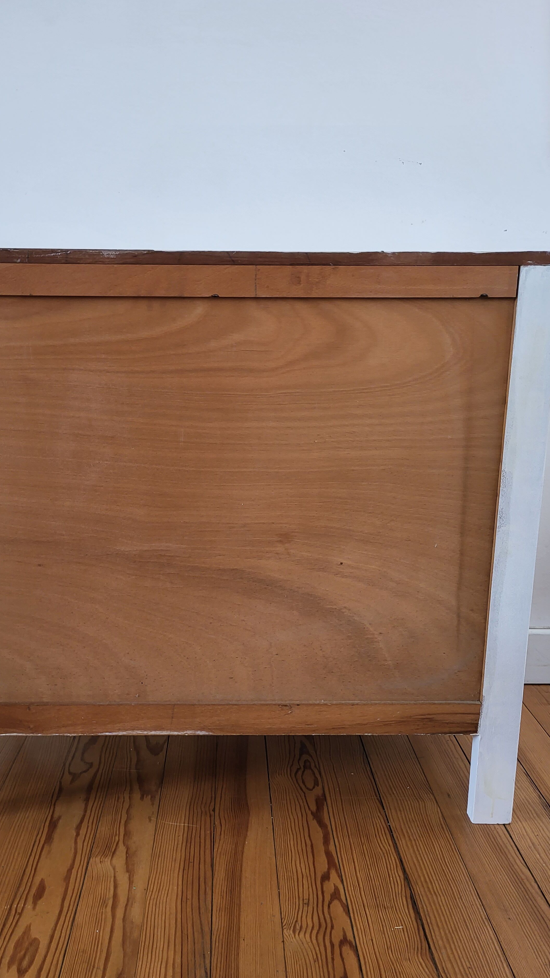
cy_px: 512
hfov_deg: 38.8
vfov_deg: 64.3
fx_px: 778
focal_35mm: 30
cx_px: 223
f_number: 1.8
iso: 160
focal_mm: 5.4
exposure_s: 1/50
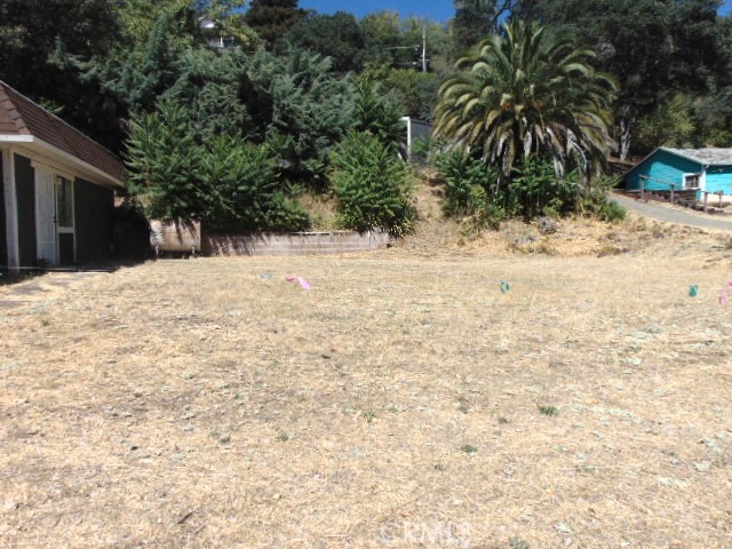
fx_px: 529
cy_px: 274
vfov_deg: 54.9
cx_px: 366
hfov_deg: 69.4
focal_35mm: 25
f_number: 7.7
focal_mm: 4.5
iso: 80
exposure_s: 1/320
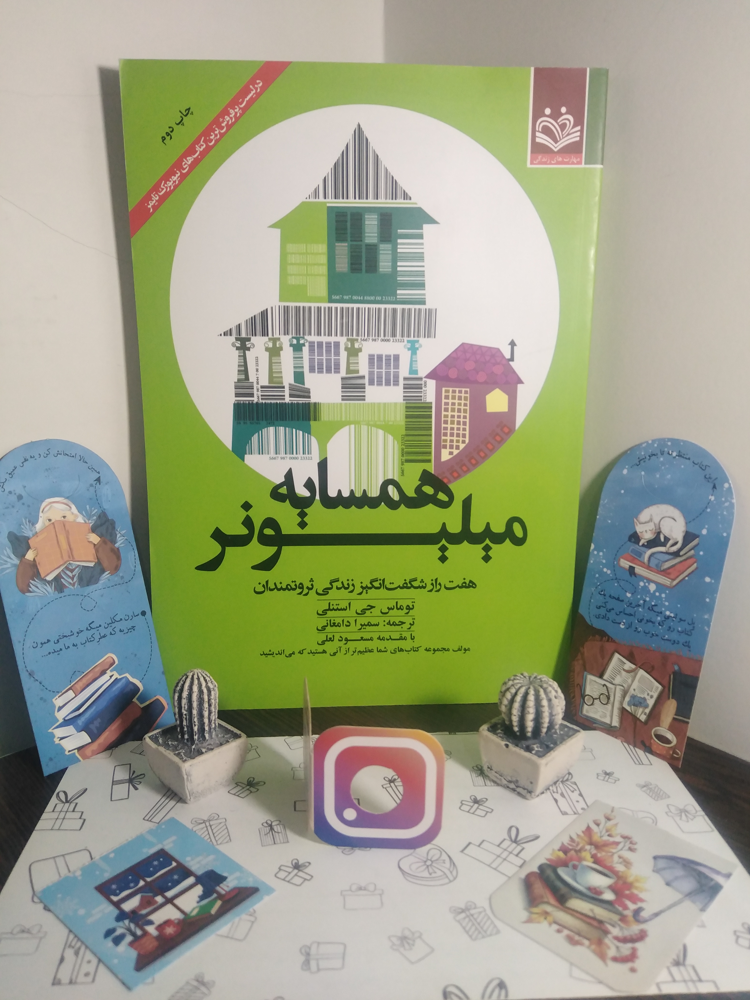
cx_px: 375
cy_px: 500
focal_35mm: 26
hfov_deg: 53.1
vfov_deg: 67.3
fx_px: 751
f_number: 1.8
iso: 204
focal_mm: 3.59
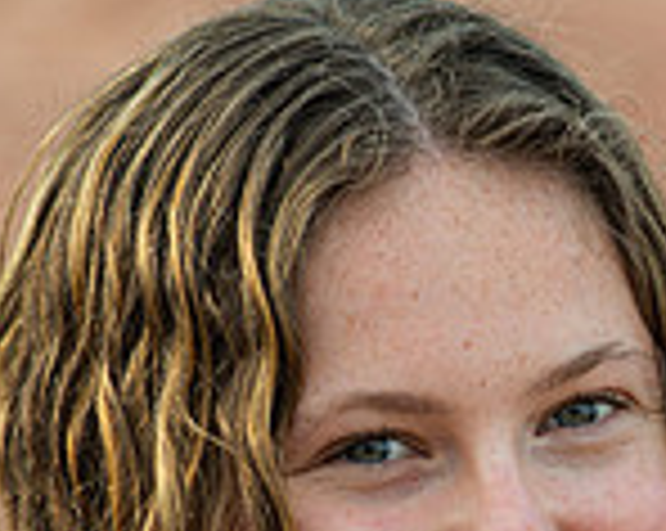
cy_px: 680
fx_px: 6240
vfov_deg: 4.9
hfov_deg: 6.1
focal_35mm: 317
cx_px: 644
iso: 250
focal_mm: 85
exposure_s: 1/500
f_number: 2.5
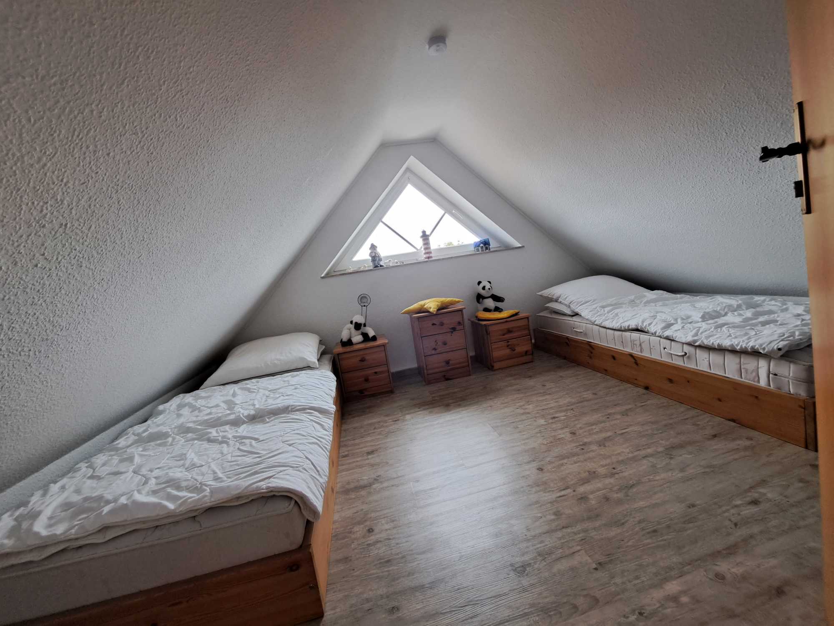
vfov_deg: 89.9
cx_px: 417
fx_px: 313
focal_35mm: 13
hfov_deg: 106.2
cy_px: 313
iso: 200
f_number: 2.2
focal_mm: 1.74
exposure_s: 1/50
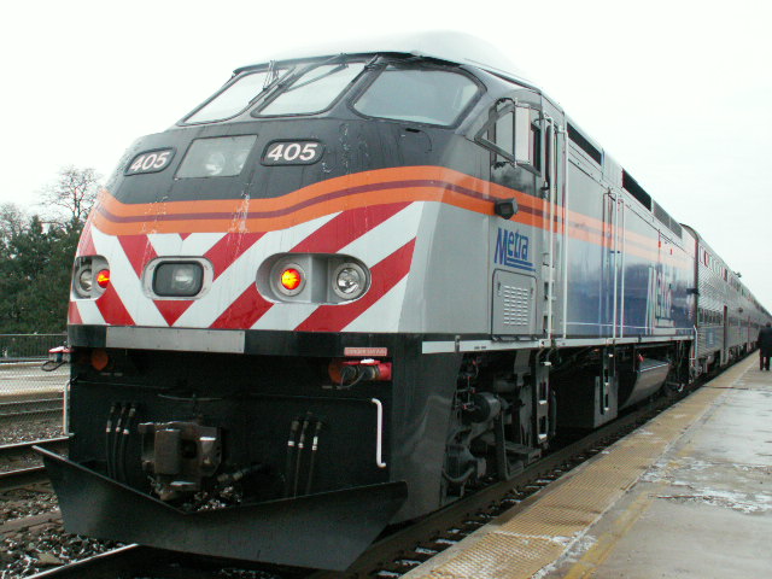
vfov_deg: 35.1
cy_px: 290
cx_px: 386
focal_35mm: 41
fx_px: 914
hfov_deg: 45.8
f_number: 2.8
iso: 160
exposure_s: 1/640
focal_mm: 6.82
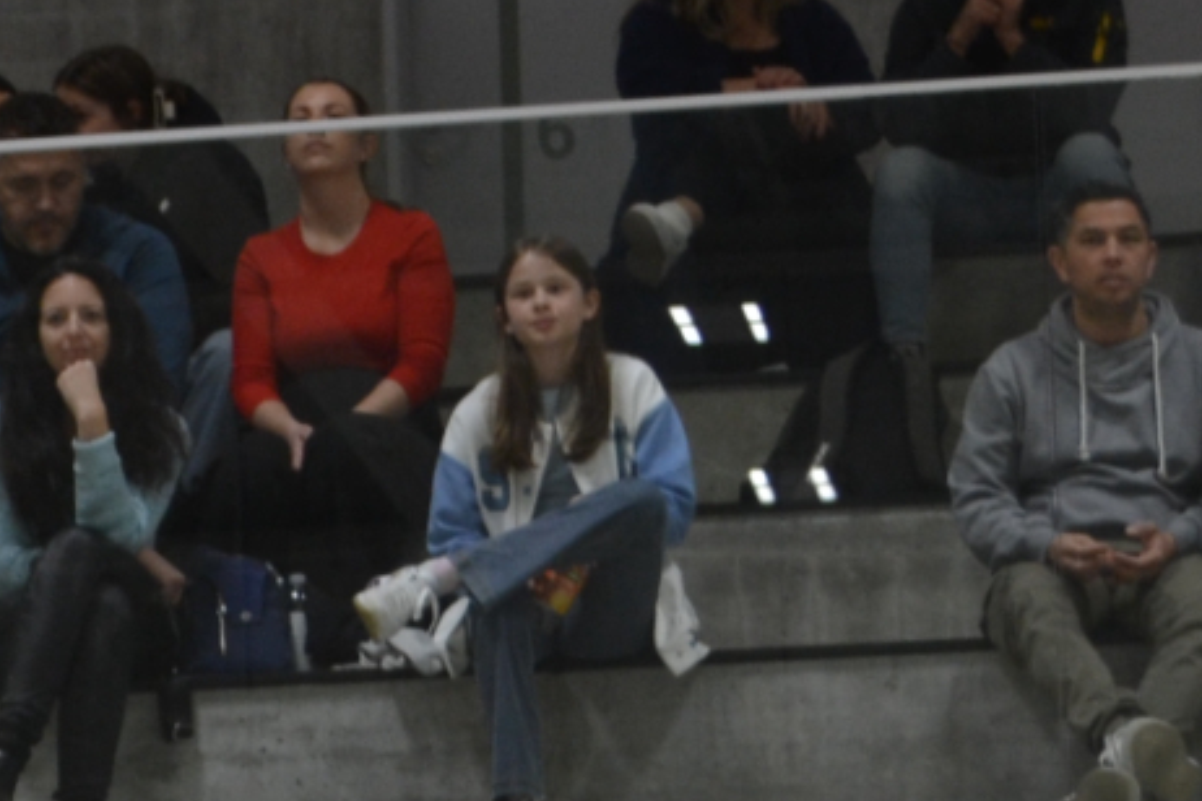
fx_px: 7111
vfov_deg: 6.4
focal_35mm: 213
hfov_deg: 9.5
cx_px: -278
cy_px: 685
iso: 400
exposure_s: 1/60
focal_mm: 32
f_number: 4.8
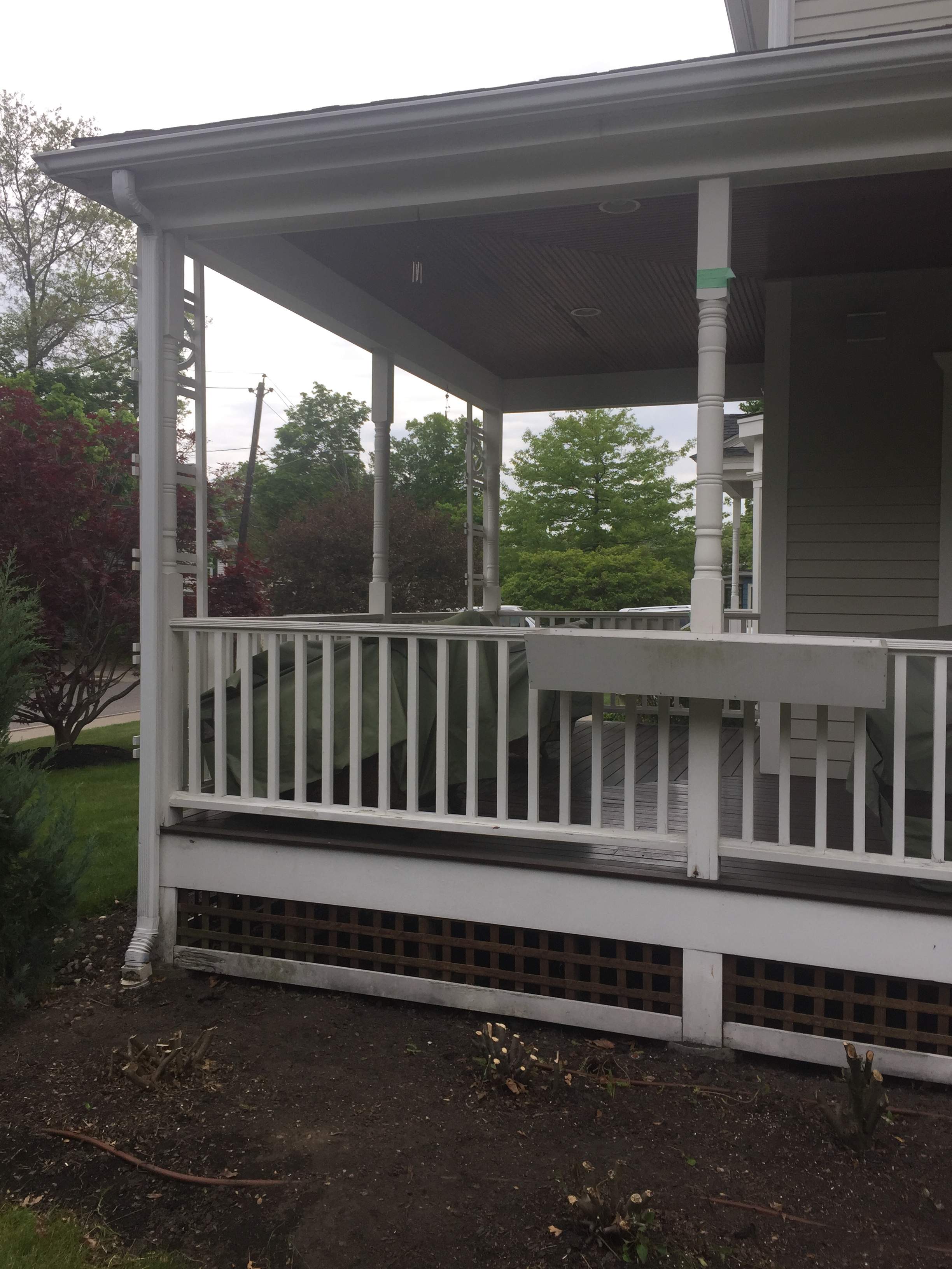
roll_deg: -2.1
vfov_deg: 61.7
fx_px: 1063
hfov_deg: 48.2
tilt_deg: +0.3
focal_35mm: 29
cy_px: 634
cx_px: 476
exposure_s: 1/581
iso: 32
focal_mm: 4.15
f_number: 2.2
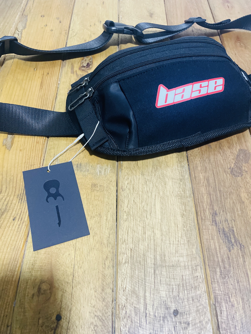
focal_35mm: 26
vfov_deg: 67.3
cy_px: 167
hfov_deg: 53.1
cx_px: 126
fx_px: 251
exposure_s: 1/50
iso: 500
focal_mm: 4.2
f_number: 1.6
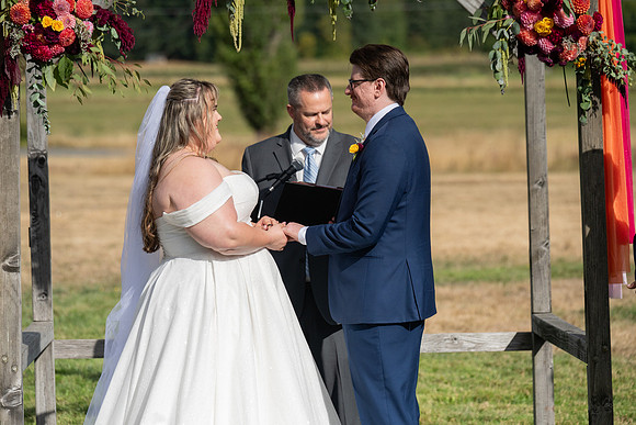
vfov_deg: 9.2
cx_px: 318
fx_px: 2650
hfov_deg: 13.7
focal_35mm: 150
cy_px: 212
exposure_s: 1/8000
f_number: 4.5
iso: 400
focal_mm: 150
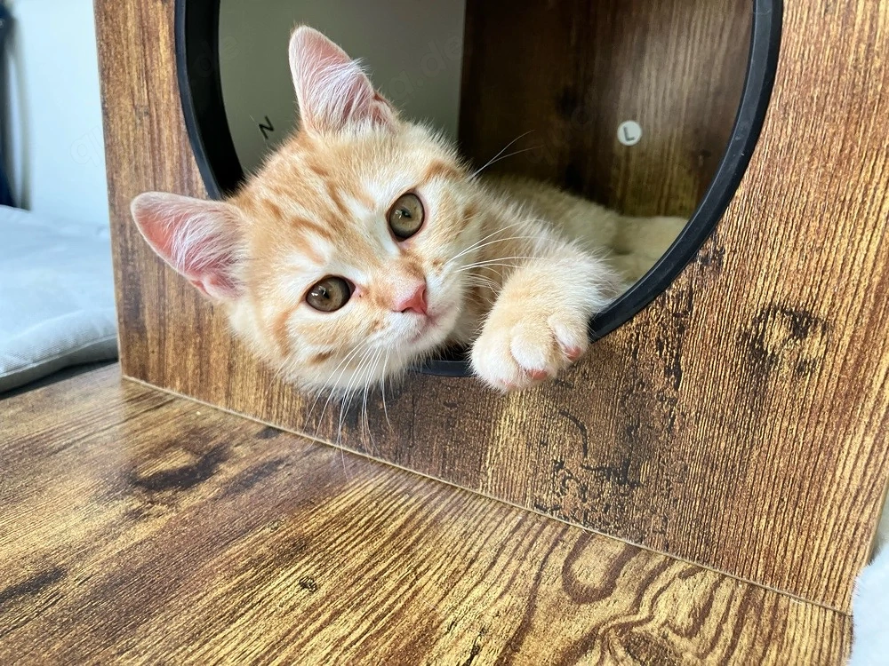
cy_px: 333
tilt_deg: -16.3
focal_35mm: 28
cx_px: 444
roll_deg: -3.3
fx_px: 719
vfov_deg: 49.7
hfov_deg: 63.4
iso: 50
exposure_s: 1/121
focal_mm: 3.99
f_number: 1.8
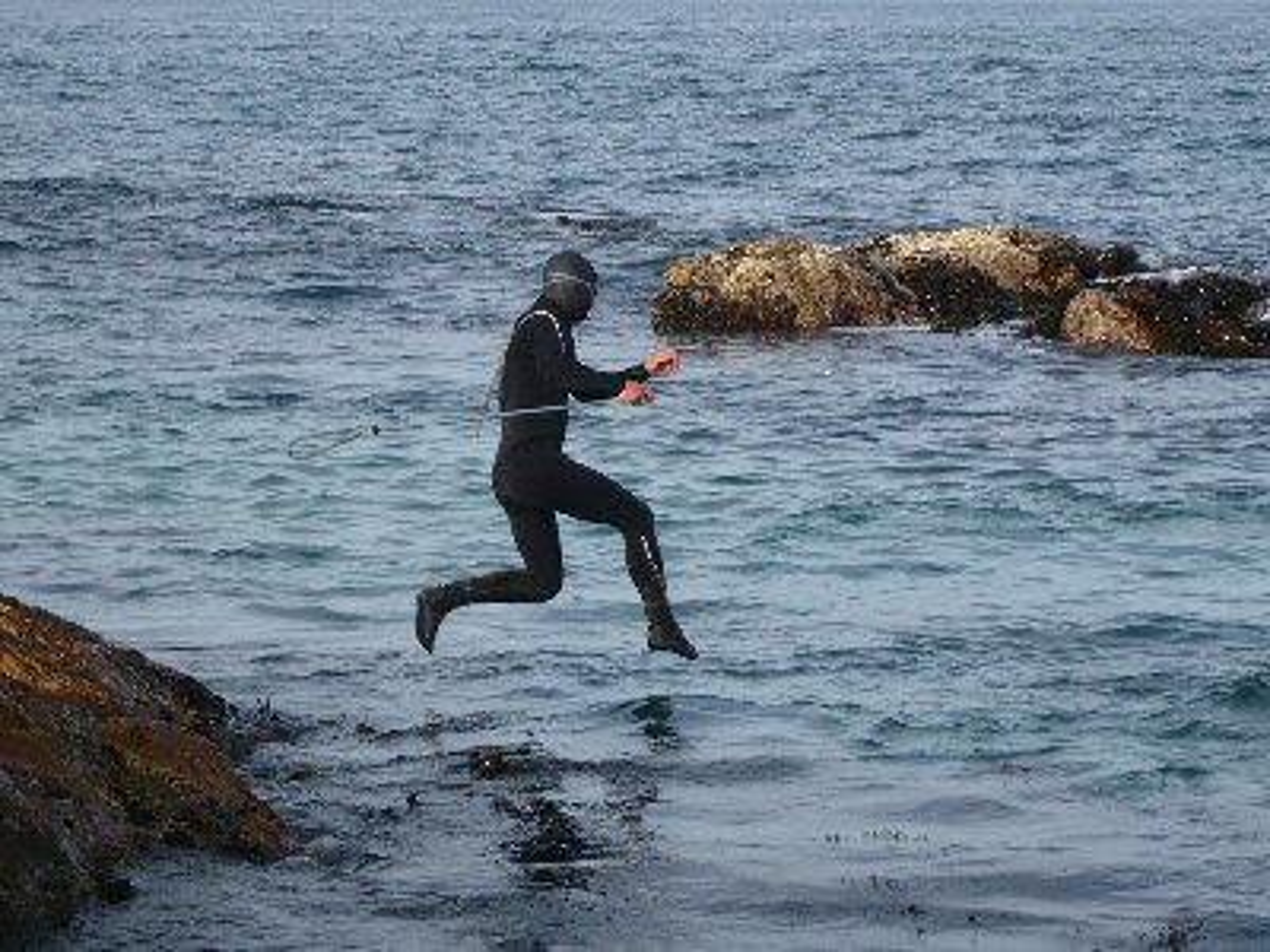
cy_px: 476
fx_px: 5833
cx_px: 635
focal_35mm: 159
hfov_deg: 12.4
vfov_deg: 9.3
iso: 100
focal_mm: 17.4
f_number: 5
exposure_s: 1/320
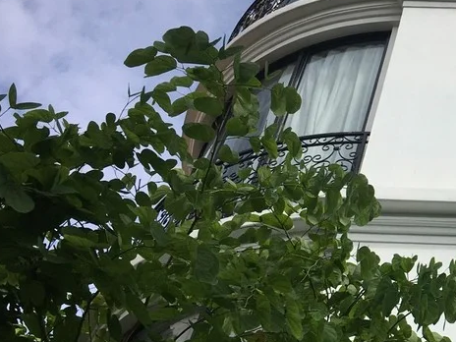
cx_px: 584
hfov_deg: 23.2
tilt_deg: +45.1
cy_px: 223
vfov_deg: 19.6
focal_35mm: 75
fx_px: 988
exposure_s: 1/2564
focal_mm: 4.15
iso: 25
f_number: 2.2
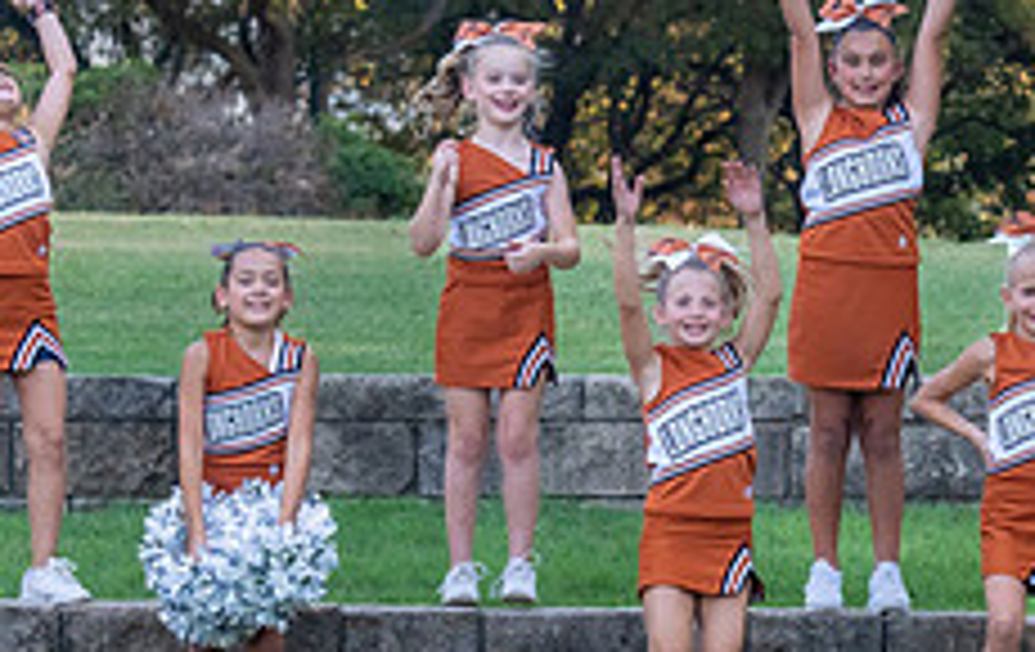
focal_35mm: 236
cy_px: 409
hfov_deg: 8.8
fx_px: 6673
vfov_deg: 5.6
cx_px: 1124
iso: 1600
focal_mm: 72
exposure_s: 1/1000
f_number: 4
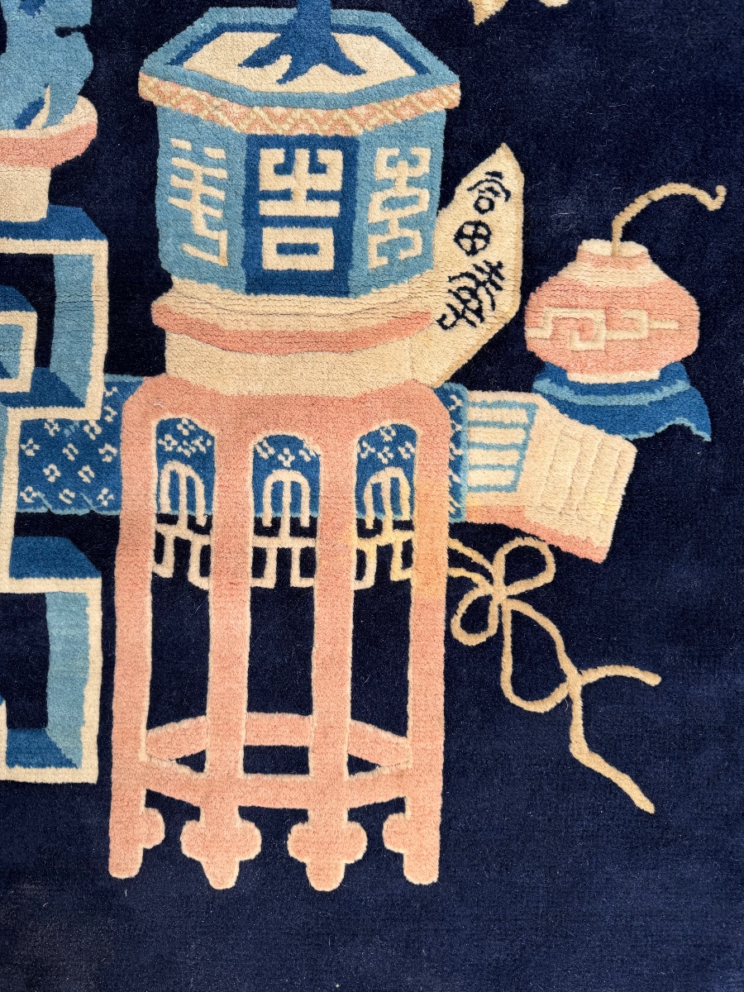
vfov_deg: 71.6
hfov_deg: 56.8
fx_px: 688
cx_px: 372
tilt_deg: -88.7
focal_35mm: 24
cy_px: 496
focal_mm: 6.76
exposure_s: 1/831
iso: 80
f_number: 1.78
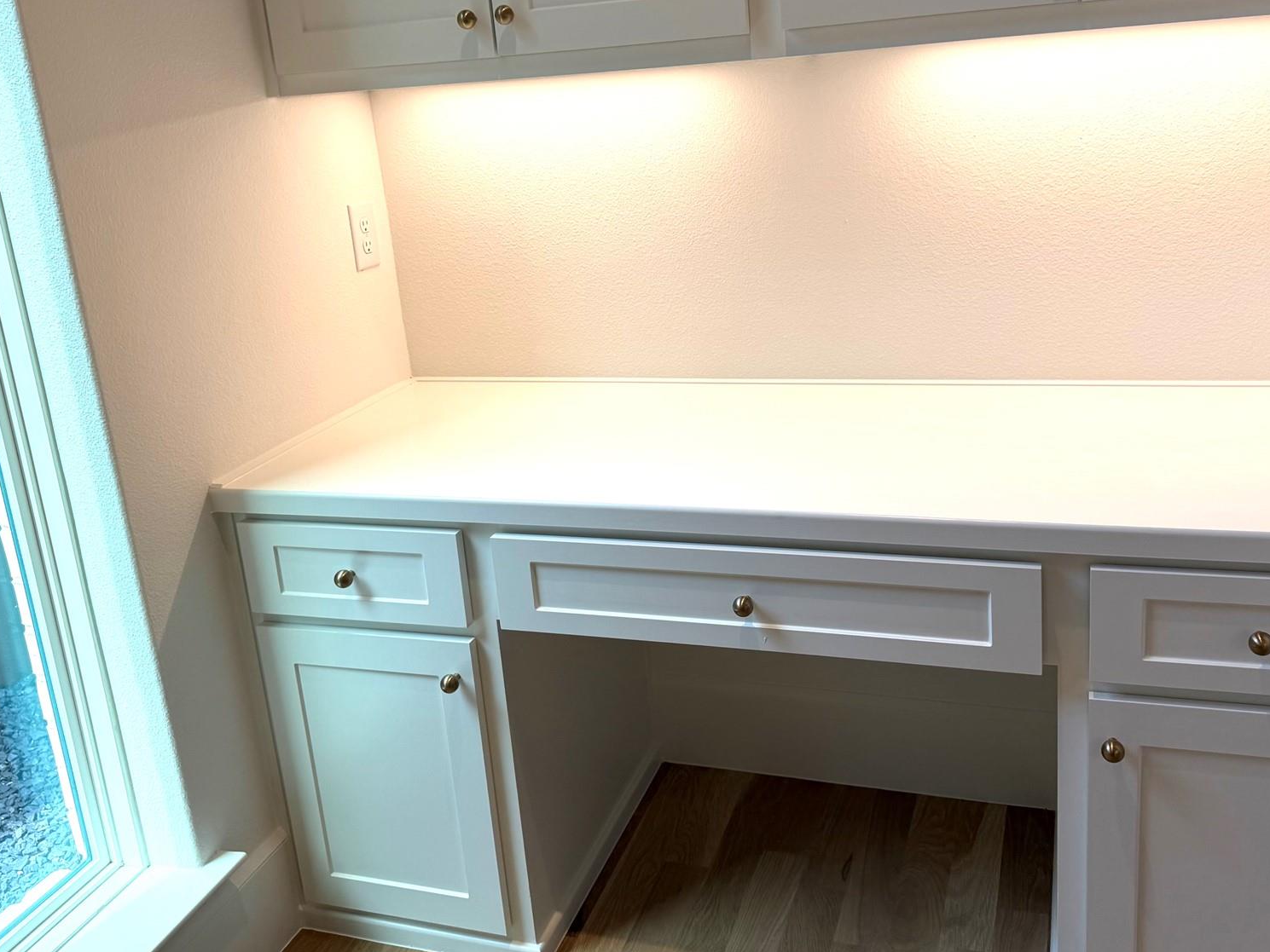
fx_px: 1211
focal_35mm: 33
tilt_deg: -15.4
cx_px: 646
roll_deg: +5.2
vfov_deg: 42.8
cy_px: 395
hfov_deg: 55.3
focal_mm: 6.76
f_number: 1.78
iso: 80
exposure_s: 1/524
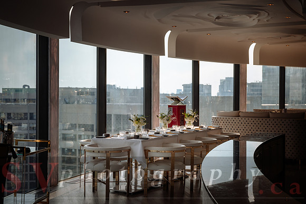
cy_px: 102
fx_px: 501
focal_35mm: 59
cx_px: 153
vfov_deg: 23.0
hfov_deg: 34.0
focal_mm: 57
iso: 64
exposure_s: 1/400
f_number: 4.5
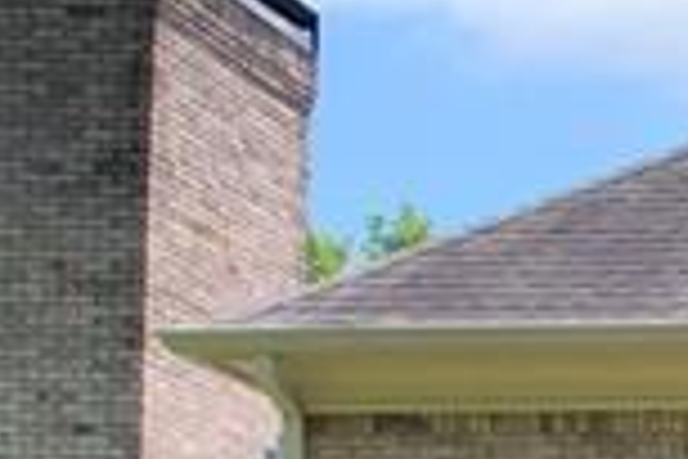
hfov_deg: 11.1
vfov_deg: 8.6
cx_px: 1794
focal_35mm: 147
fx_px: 2809
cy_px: 1066
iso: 100
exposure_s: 1/1500
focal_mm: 8.38
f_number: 2.8
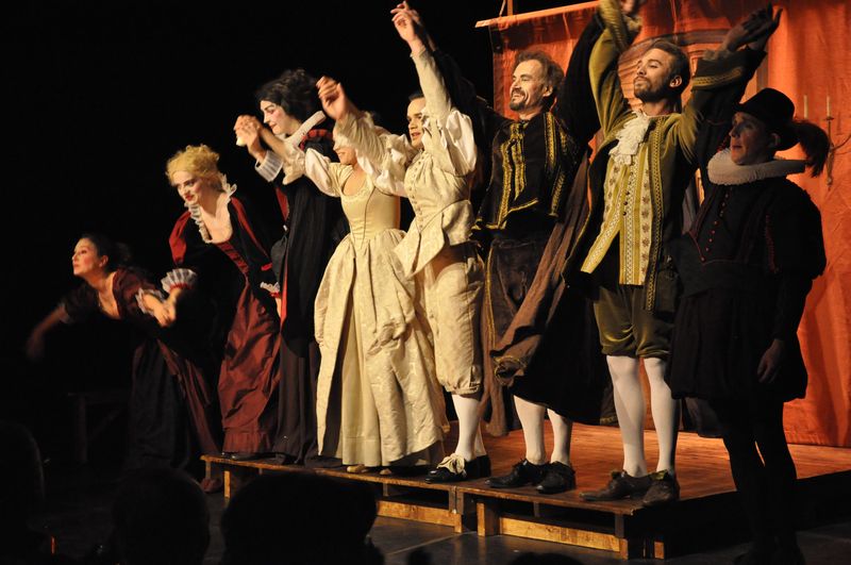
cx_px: 426
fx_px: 1700
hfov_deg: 28.1
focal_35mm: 72
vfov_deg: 18.9
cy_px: 282
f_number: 5
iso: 3200
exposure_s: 1/90
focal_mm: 48
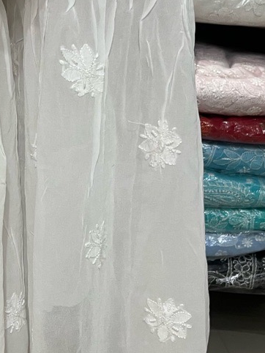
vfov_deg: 28.1
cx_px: -5
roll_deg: +1.3
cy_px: 171
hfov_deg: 20.6
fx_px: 704
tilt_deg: -13.4
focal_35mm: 69
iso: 100
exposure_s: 1/50
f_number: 1.6
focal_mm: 5.1
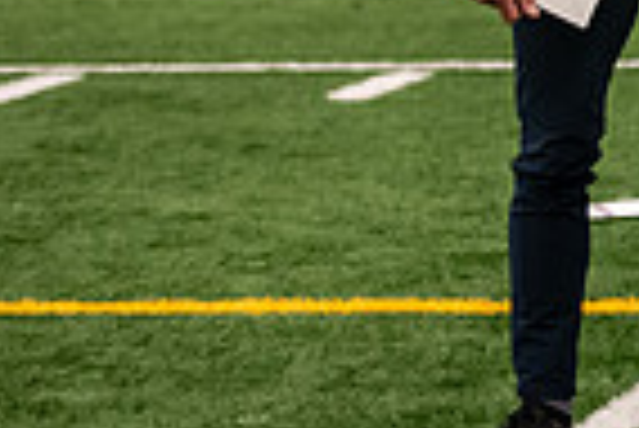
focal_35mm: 334
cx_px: 1242
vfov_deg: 4.1
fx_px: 5934
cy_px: -133
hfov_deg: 6.0
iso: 2000
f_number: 3.2
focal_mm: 82
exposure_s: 1/200
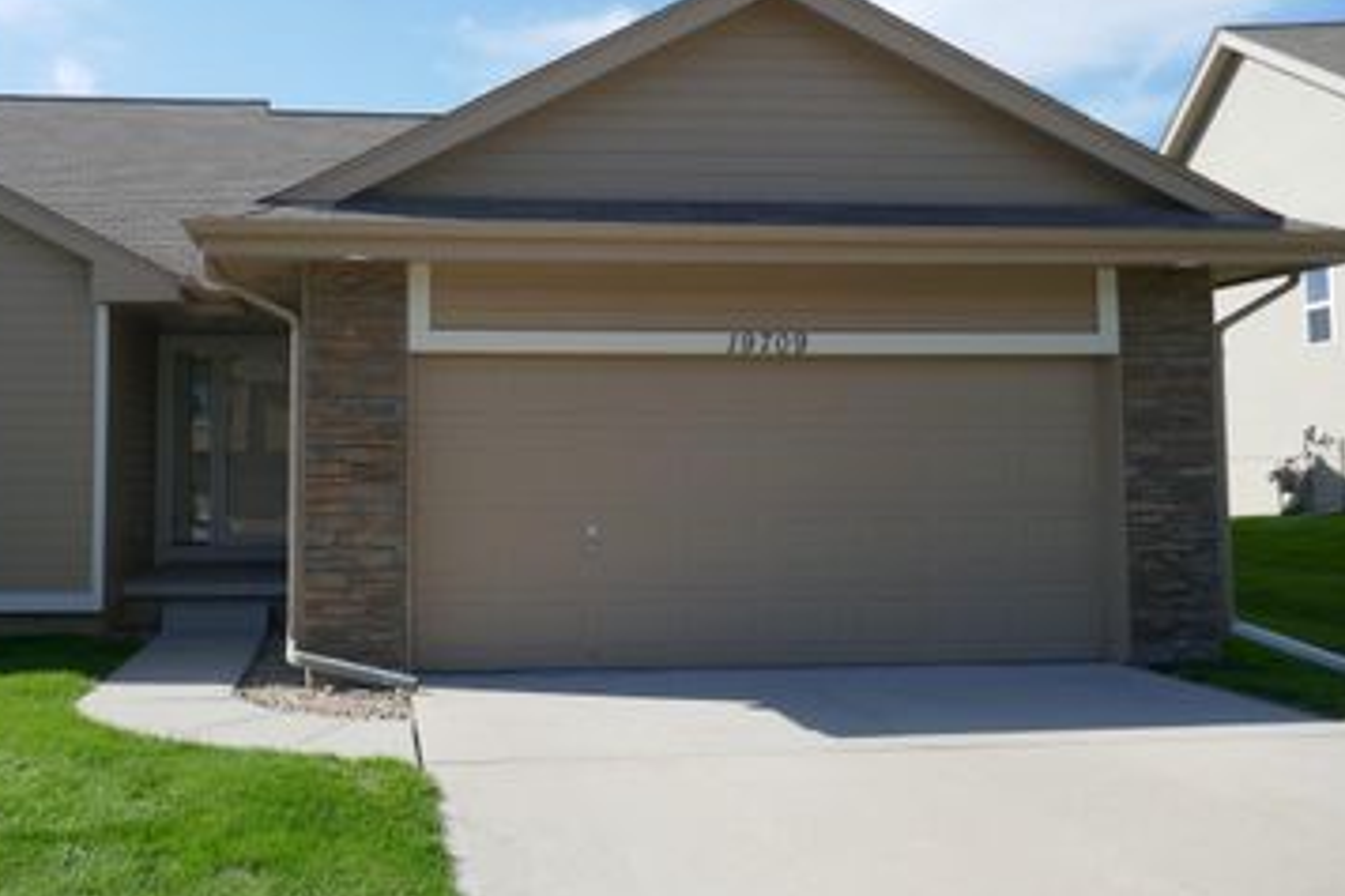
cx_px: 463
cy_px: 360
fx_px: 1308
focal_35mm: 35
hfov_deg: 53.5
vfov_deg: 37.7
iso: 125
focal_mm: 9.1
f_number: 3.5
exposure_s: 1/1000
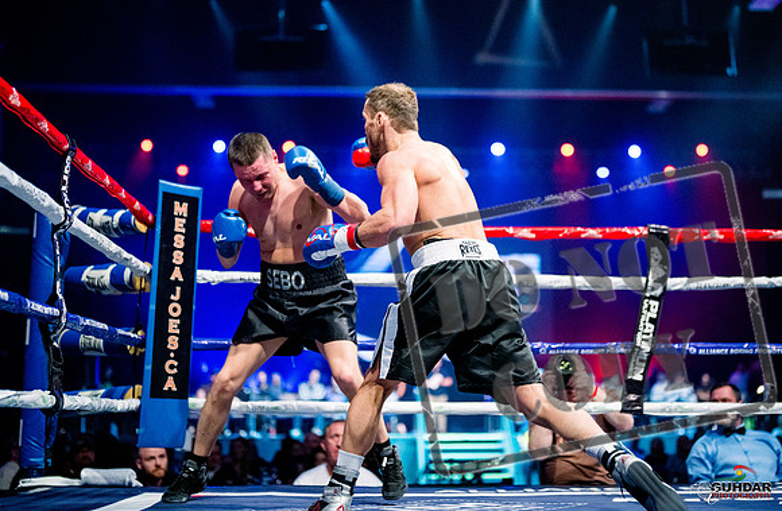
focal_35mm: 62
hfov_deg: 32.5
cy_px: 215
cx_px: 444
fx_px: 1341
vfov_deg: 21.6
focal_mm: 50
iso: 6400
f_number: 1.4
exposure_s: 1/1600
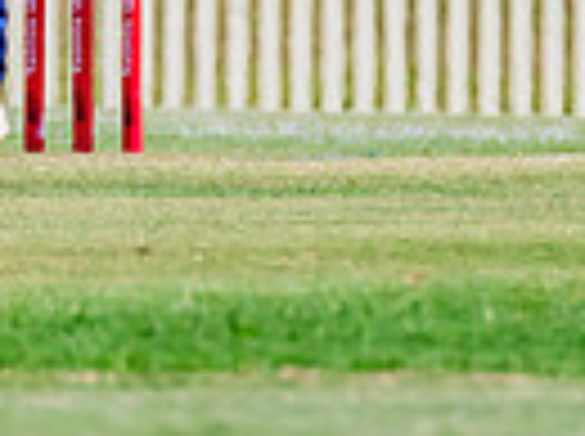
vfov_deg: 0.6
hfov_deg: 0.8
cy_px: -375
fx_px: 43487
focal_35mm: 2578
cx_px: 117
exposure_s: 1/2000
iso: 800
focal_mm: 600
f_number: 10
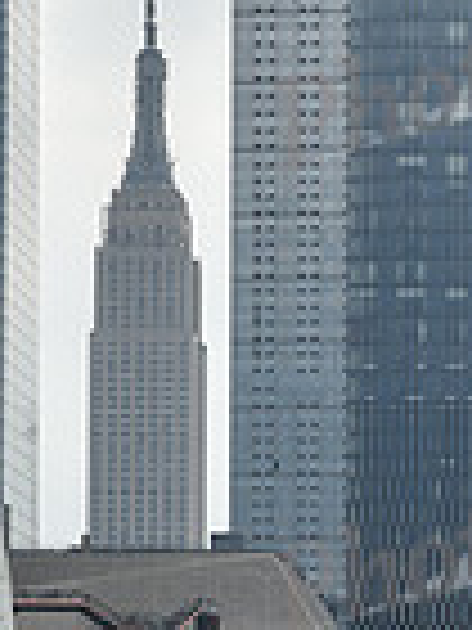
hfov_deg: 4.5
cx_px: 43
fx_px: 5945
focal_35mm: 327
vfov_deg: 6.1
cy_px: 351
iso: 320
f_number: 8
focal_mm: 82
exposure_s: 1/1250
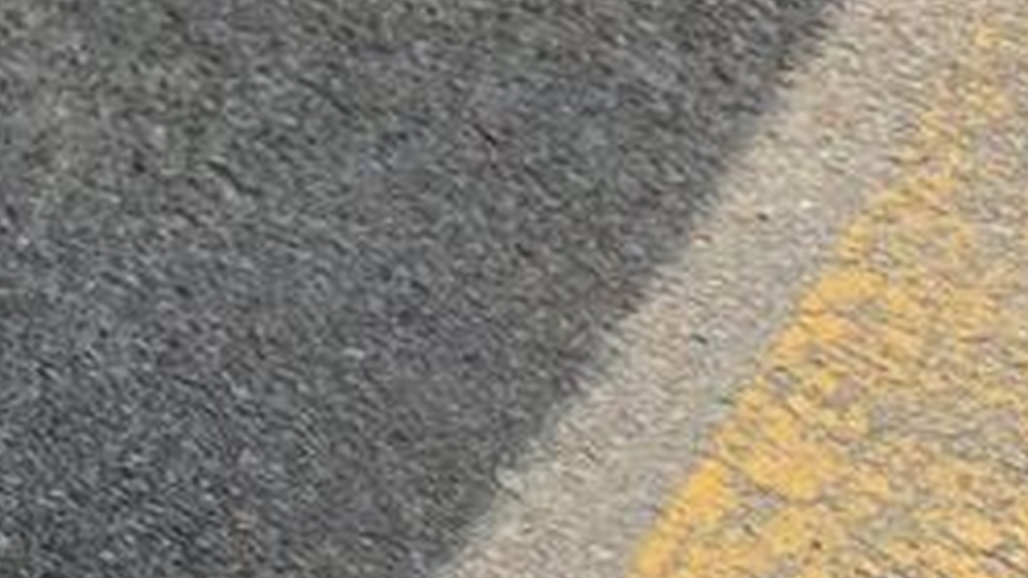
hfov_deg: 10.1
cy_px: -1243
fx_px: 4388
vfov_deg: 6.7
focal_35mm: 161
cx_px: -2019
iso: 62
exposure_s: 1/7940
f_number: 1.4
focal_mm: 6.5
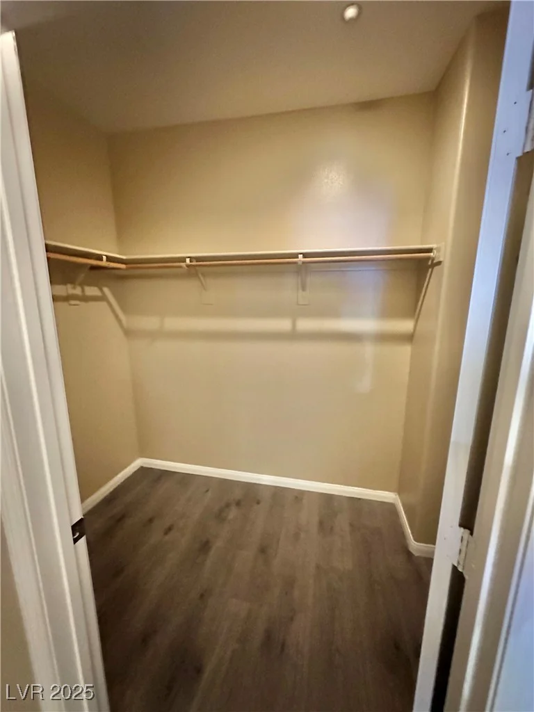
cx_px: 267
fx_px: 288
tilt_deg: -11.2
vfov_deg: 102.1
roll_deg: -0.9
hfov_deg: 85.7
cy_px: 356
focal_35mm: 14
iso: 1250
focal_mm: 2.22
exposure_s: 1/40
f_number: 2.2
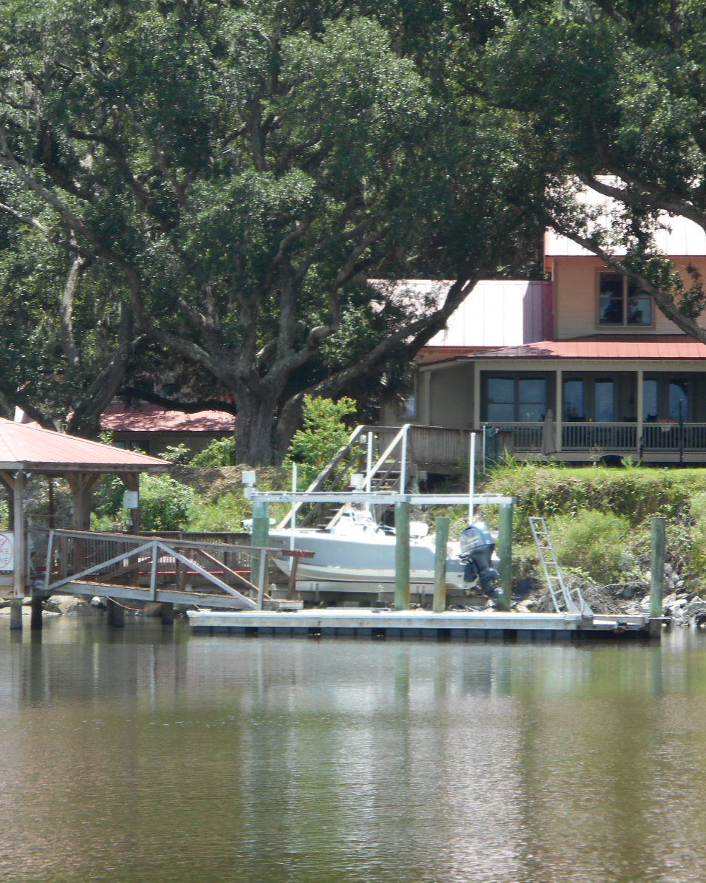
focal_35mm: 200
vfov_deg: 9.7
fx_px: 5224
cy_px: 441
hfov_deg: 7.7
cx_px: 361
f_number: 6.2
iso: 80
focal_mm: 27.4
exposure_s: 1/100
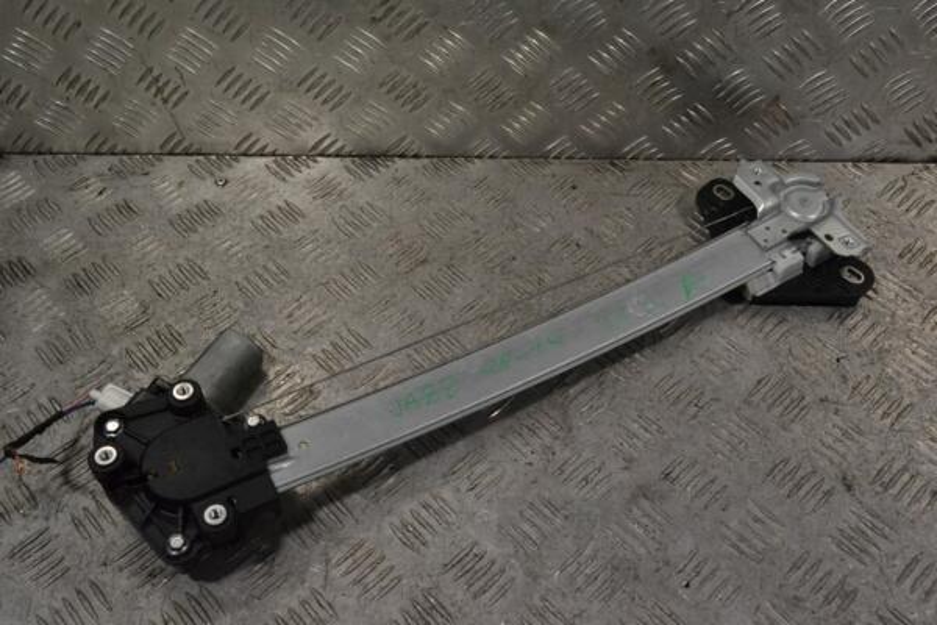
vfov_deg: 36.9
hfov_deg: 53.1
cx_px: 468
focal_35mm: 36
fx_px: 937
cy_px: 312
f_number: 10
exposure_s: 1/400
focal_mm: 24
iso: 3200
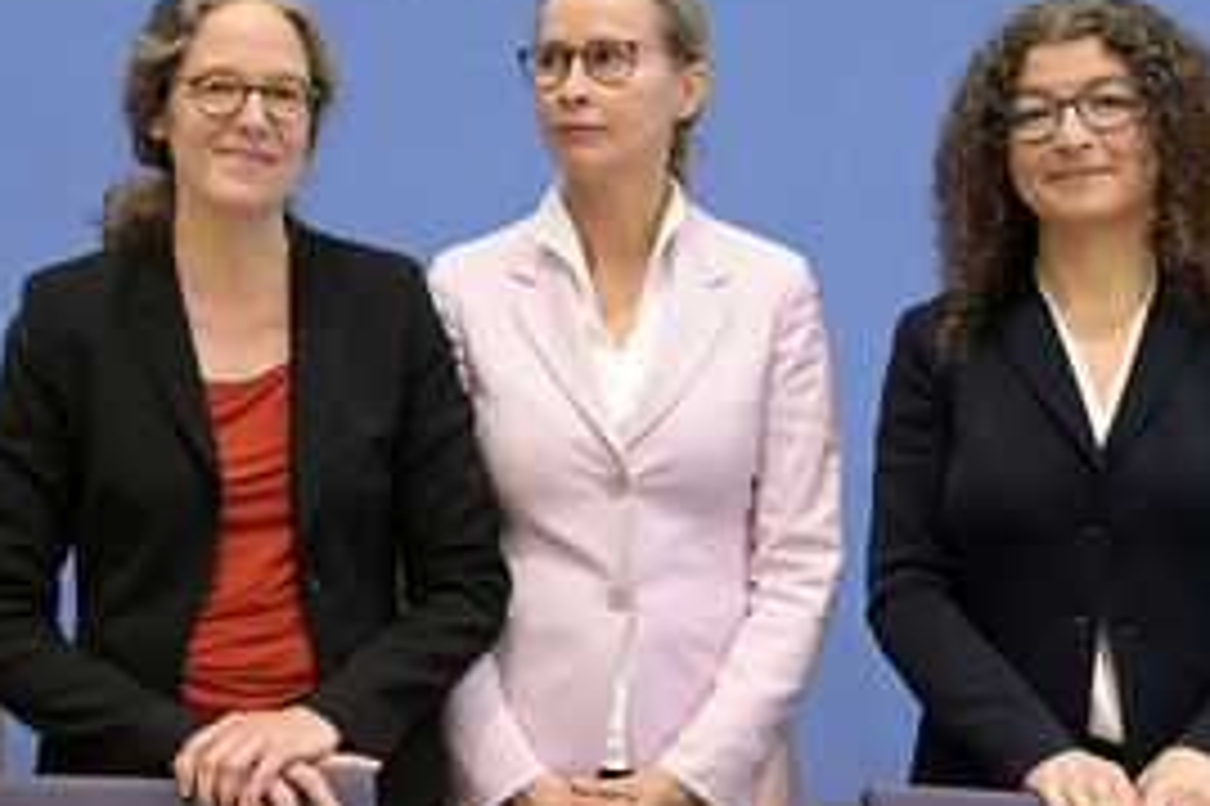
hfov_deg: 34.7
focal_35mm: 57
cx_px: 398
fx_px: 1915
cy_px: 464
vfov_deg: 23.7
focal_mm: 34
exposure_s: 1/500
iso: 5000
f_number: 5
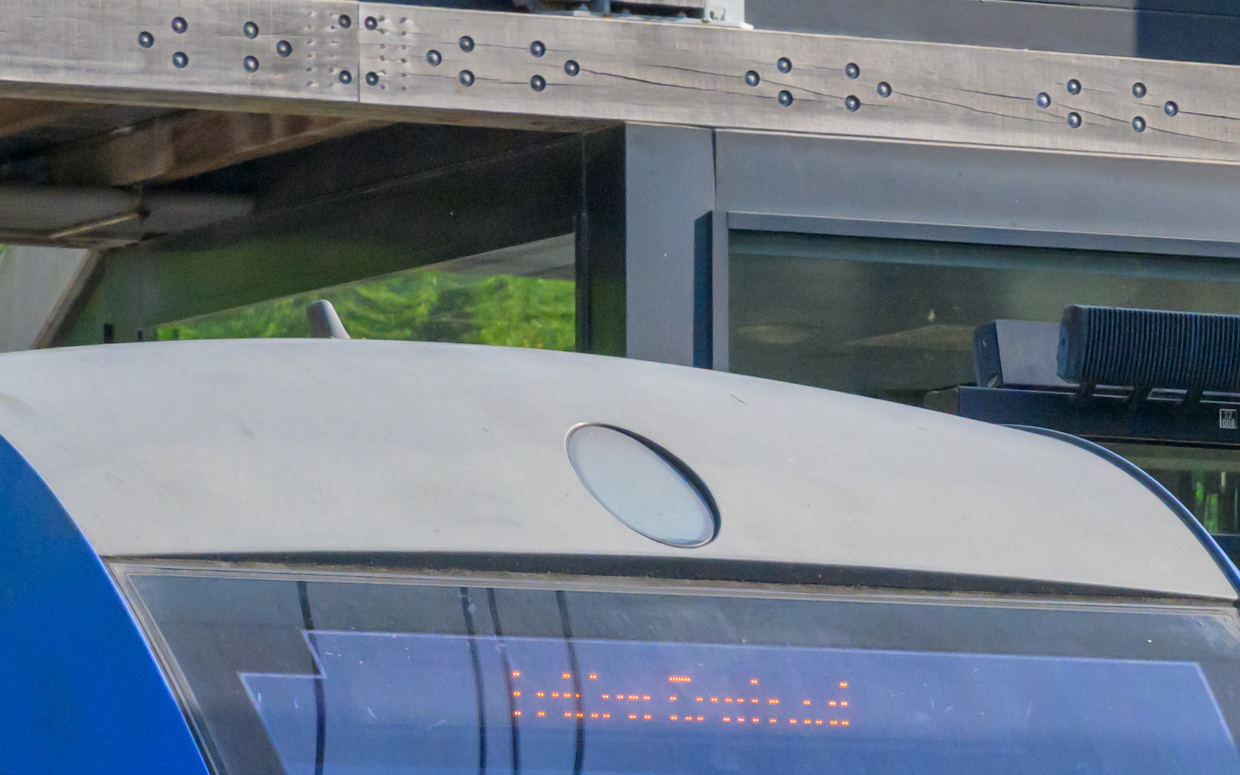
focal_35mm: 301
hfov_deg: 6.9
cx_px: 1594
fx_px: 10172
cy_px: 1359
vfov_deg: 4.3
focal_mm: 70
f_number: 8
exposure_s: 1/2500
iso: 640
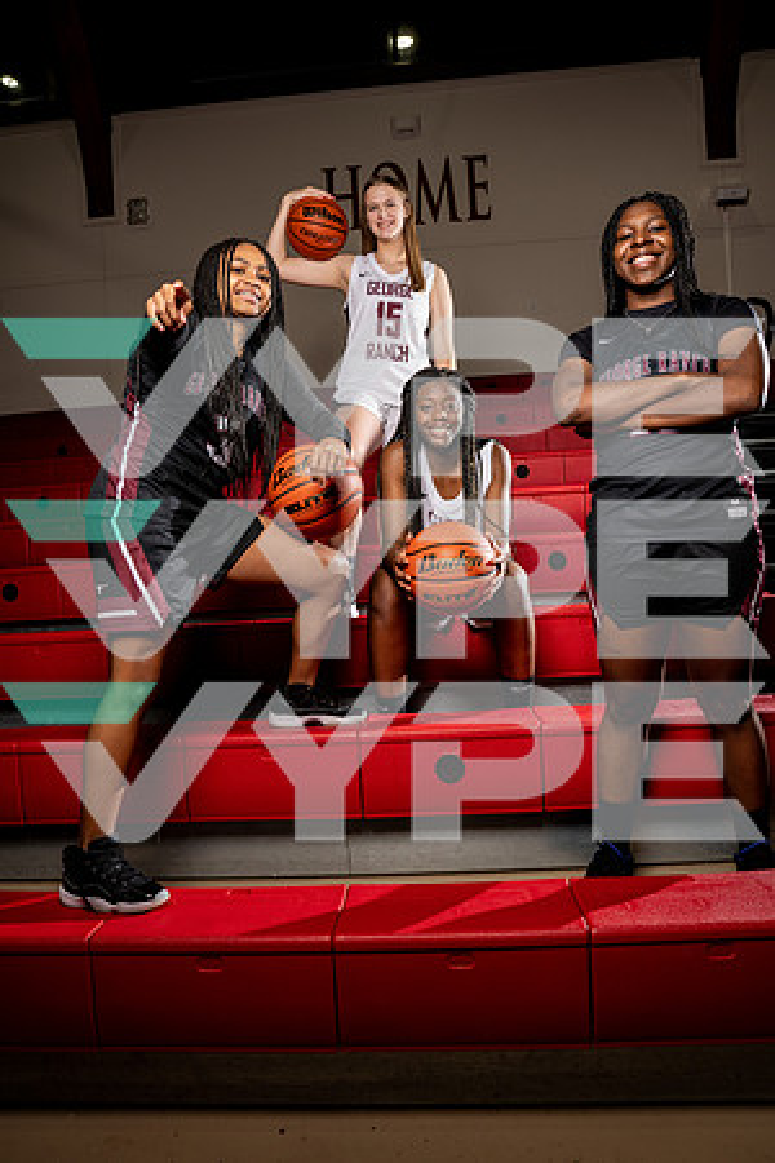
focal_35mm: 24
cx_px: 388
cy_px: 582
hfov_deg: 53.1
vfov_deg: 73.7
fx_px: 775
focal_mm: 24
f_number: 7.1
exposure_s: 1/250
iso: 100
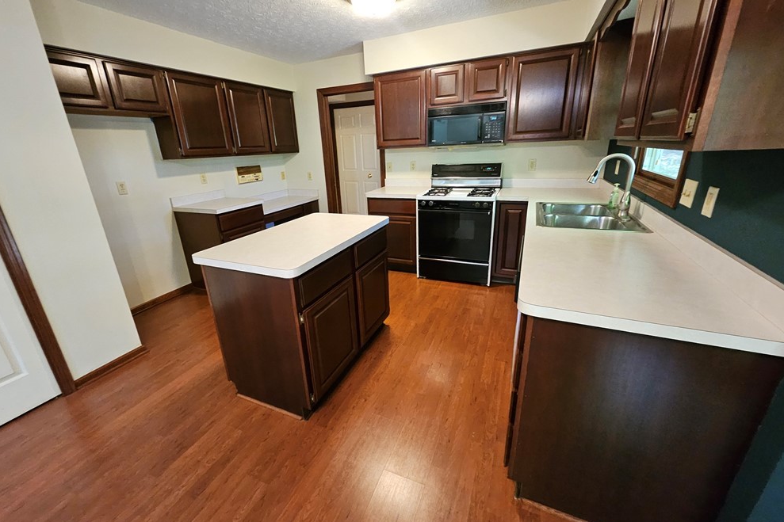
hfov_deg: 104.3
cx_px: 391
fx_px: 305
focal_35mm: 14
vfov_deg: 81.2
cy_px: 253
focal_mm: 1.74
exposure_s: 1/30
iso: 500
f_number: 2.2
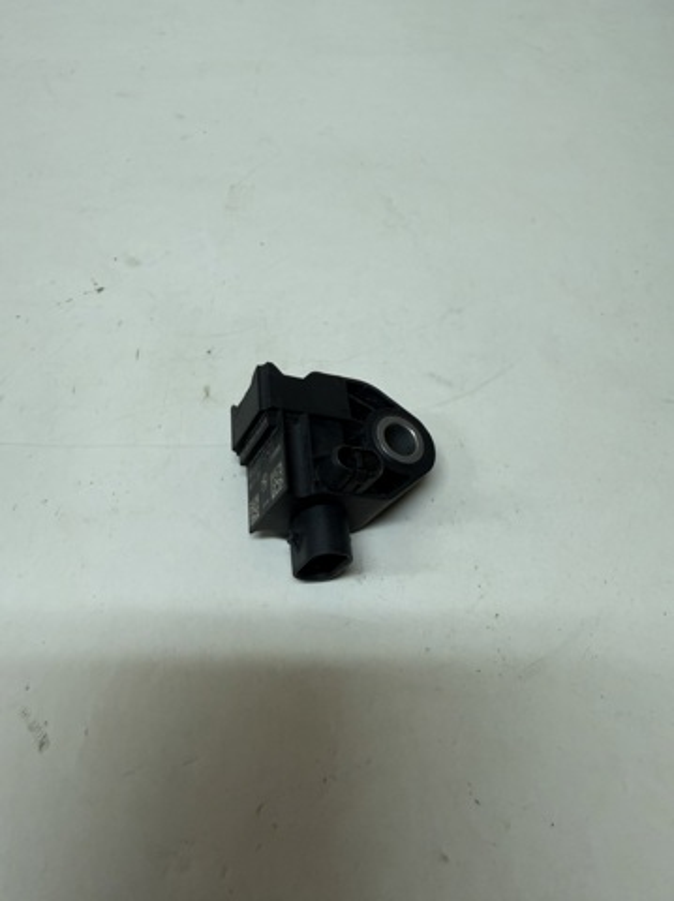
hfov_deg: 56.7
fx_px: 624
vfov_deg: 71.7
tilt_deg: -51.1
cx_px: 337
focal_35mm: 24
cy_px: 450
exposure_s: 1/100
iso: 160
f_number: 2.2
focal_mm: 2.22
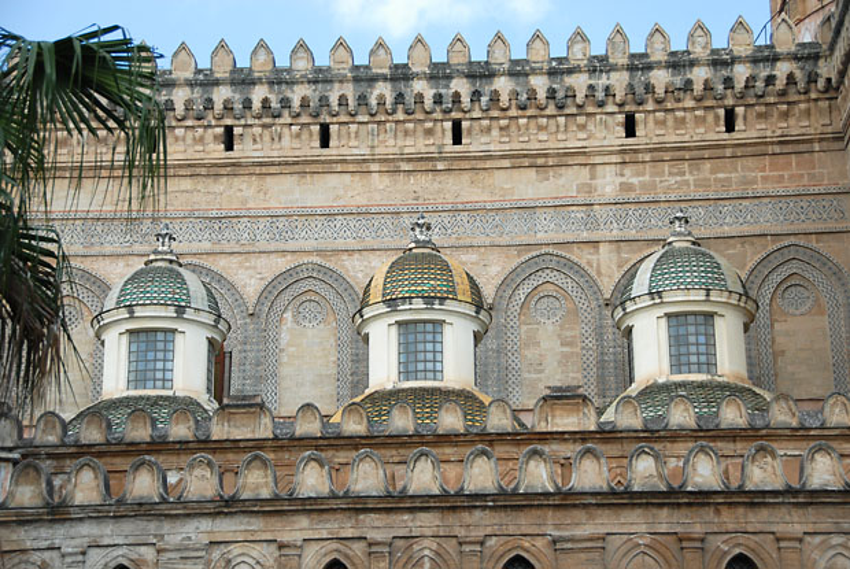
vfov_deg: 17.5
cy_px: 284
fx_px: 1844
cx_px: 425
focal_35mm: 78
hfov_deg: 26.0
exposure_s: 1/400
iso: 200
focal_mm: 52
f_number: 4.8
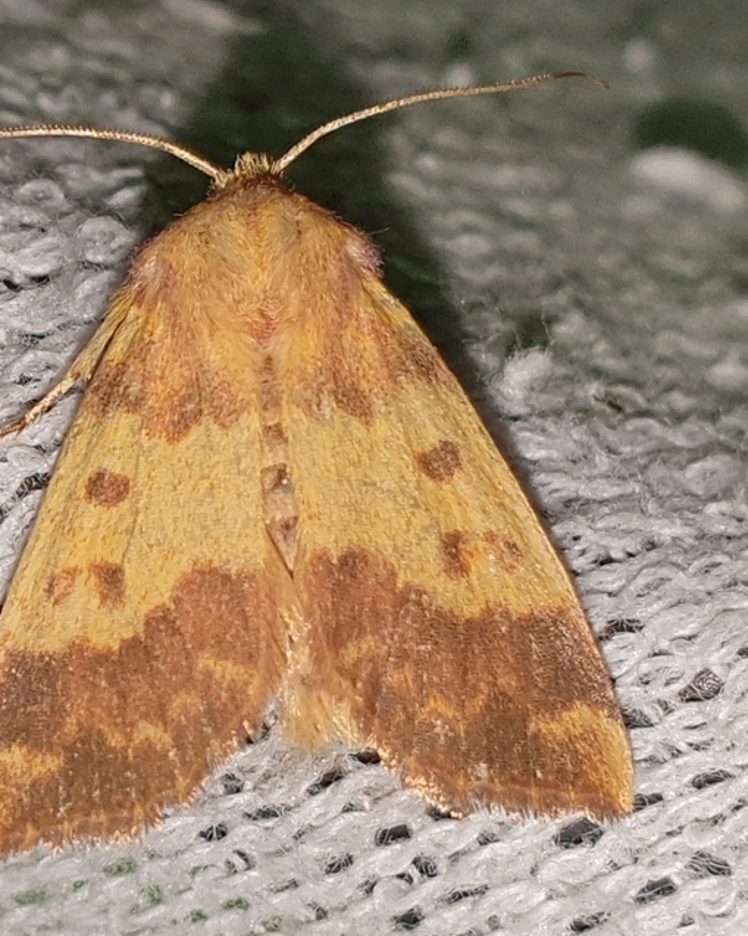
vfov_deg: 52.9
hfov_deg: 43.2
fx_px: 942
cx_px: 324
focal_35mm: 34
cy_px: 467
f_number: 2.4
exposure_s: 1/699
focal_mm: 4.3
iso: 50
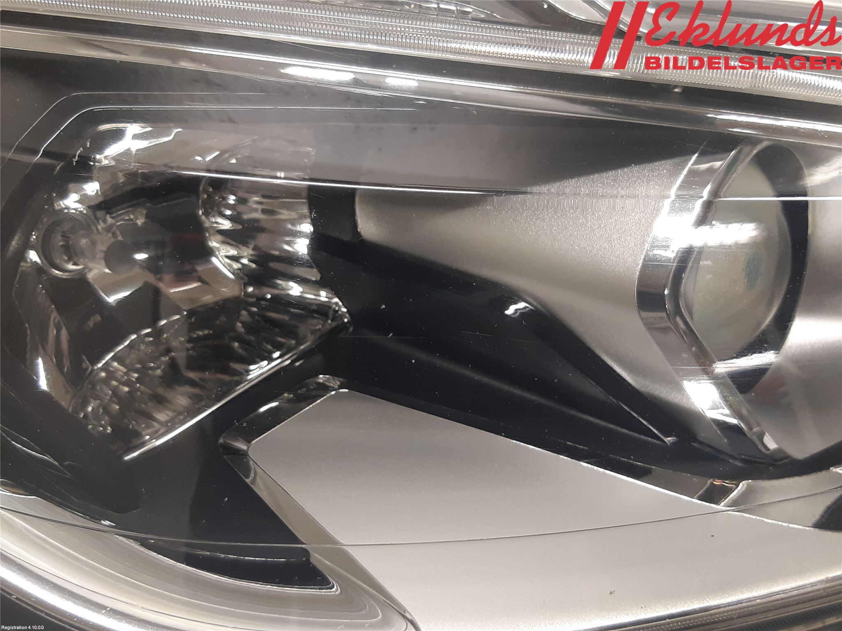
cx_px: 421
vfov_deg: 53.1
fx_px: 632
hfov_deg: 67.3
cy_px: 316
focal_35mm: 26
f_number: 1.7
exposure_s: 1/50
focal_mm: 3.93
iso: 100
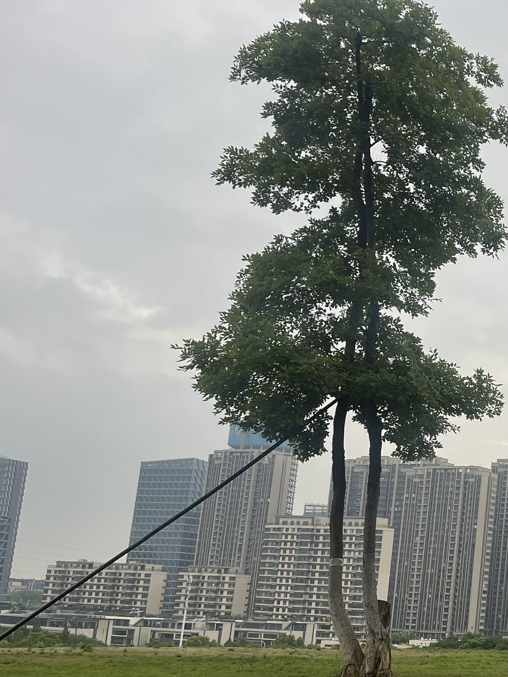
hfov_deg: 22.4
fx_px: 1115
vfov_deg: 33.7
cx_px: 698
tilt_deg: +11.1
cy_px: 387
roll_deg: -3.4
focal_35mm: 57
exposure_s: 1/216
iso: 32
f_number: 1.6
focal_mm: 5.1
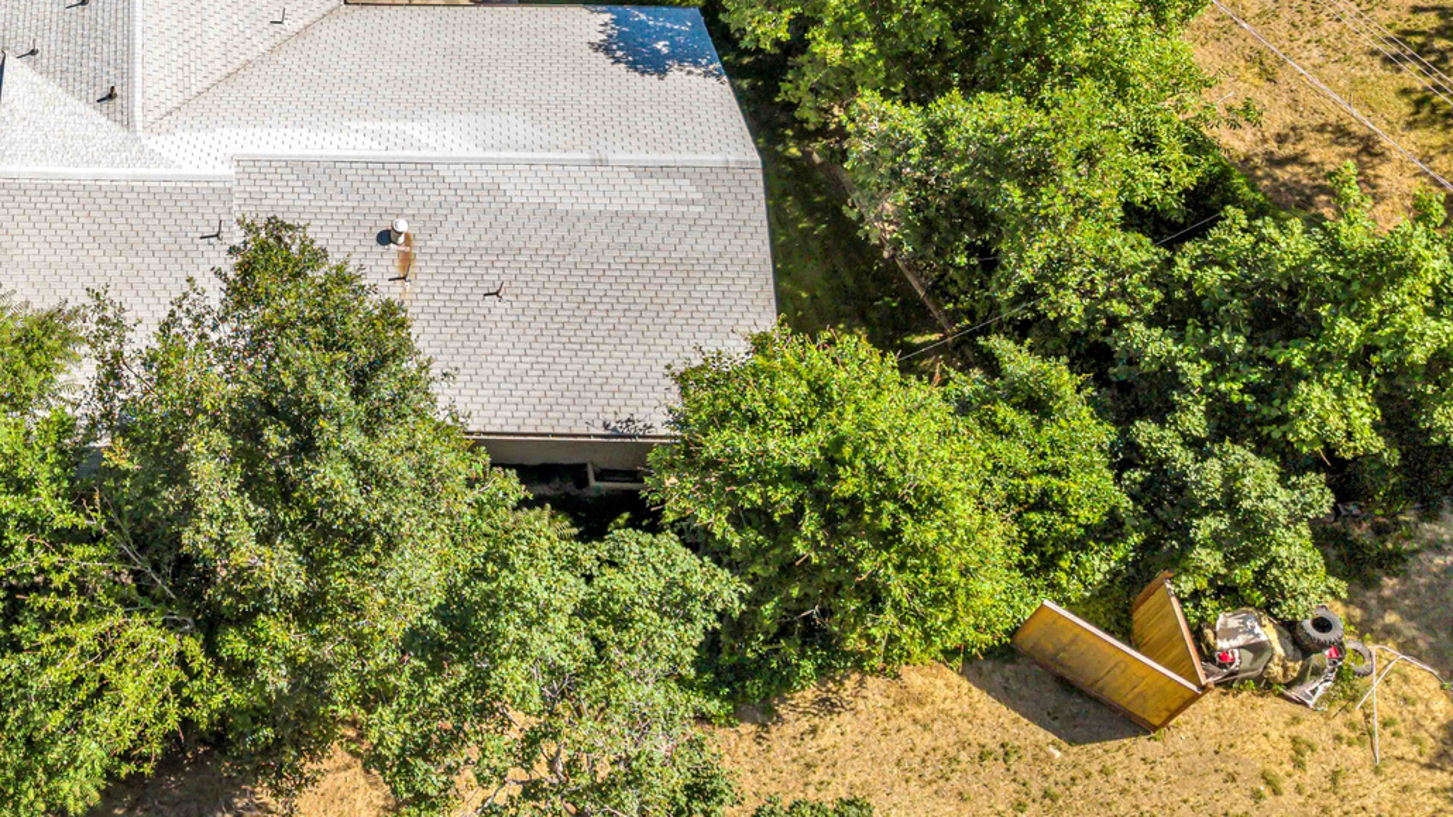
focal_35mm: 52
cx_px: 114
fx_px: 2003
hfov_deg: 37.0
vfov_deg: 22.7
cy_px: 140
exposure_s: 1/60
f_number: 1.8
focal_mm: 8.67
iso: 130
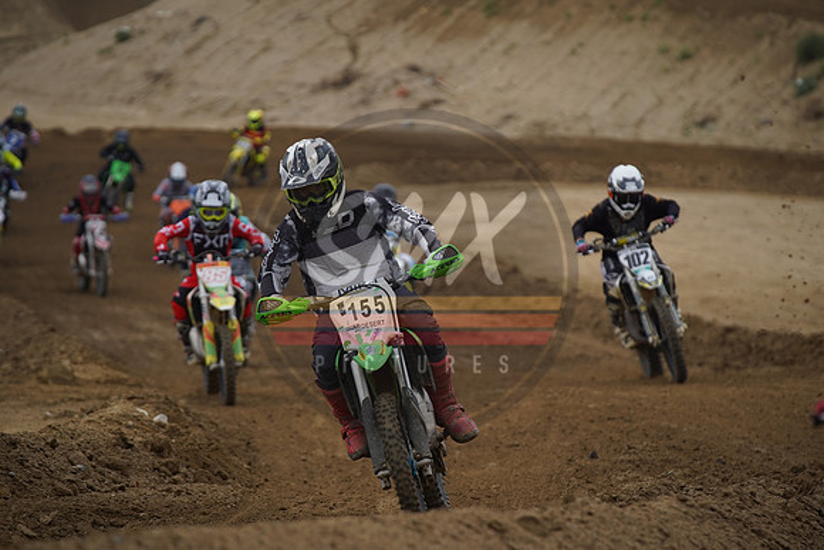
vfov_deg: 6.9
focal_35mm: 200
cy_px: 275
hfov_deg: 10.3
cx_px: 412
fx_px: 4579
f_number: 4
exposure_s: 1/1000
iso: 320
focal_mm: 200
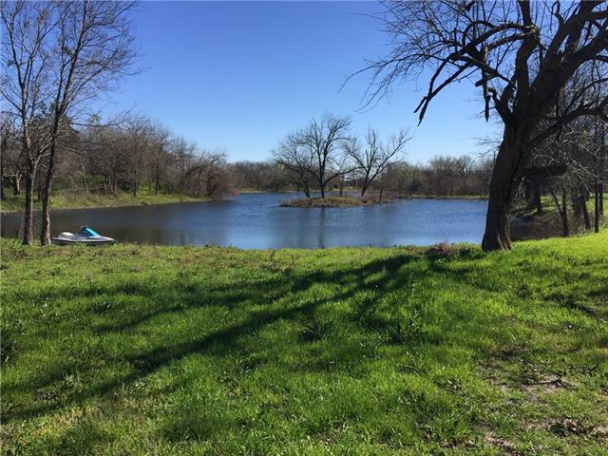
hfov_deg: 61.7
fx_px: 509
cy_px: 228
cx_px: 304
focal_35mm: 29
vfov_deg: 48.2
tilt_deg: -5.2
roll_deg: -1.4
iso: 32
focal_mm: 4.15
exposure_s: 1/1980
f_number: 2.2
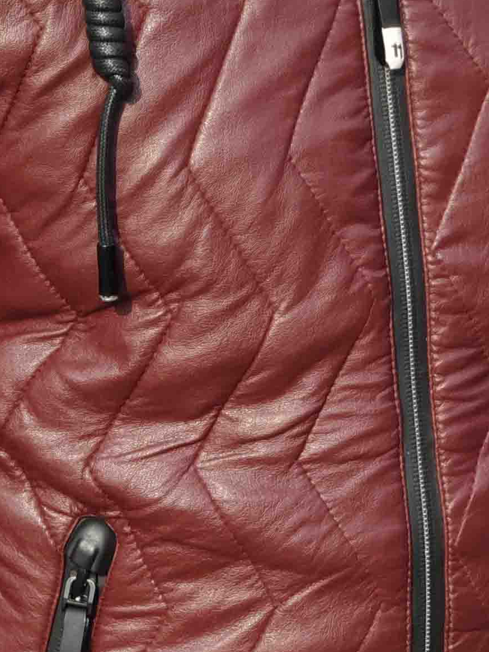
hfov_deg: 8.3
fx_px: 3390
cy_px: -156
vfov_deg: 10.8
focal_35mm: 180
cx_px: 252
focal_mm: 6
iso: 25
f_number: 2.4
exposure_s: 1/438
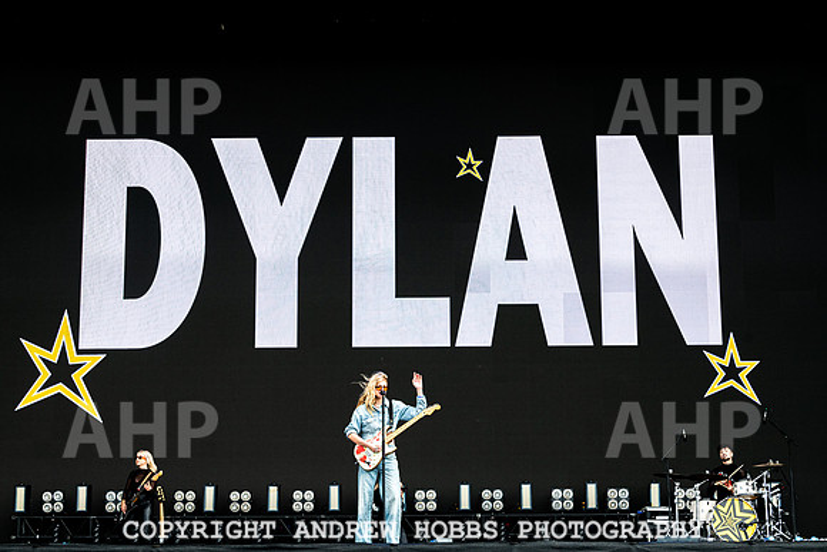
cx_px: 414
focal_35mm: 70
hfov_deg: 28.8
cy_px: 276
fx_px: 1608
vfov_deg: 19.5
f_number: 5.6
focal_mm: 70
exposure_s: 1/2500
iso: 400
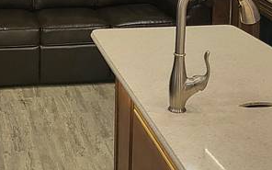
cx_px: 73
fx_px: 689
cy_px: -58
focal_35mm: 93
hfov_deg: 22.1
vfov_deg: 13.5
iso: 400
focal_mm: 4.25
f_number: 1.8
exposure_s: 1/40
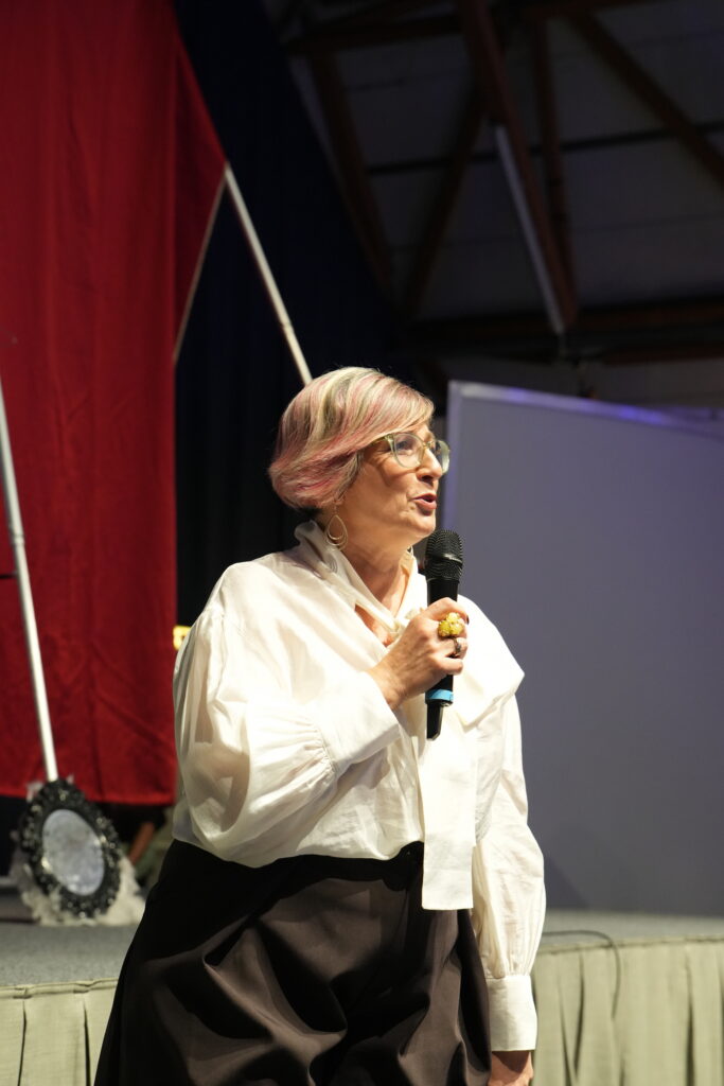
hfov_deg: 18.2
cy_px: 543
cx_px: 362
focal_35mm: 75
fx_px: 2262
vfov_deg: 27.0
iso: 4000
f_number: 6.3
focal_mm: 75
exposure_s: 1/200
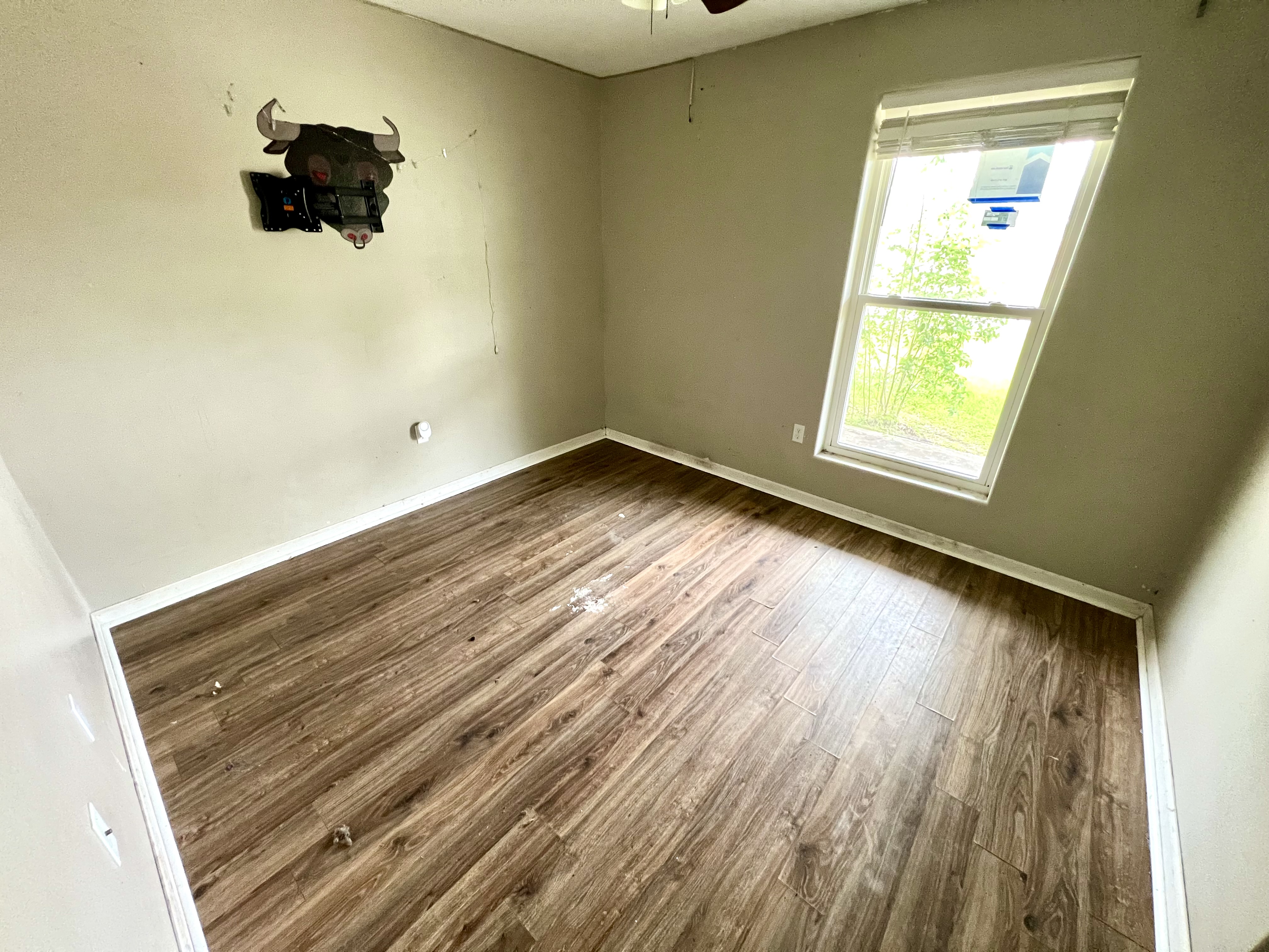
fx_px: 477
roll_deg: -0.6
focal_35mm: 13
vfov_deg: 89.9
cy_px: 476
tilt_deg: -26.8
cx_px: 634
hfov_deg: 106.2
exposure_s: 1/60
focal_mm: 1.57
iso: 320
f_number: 1.8
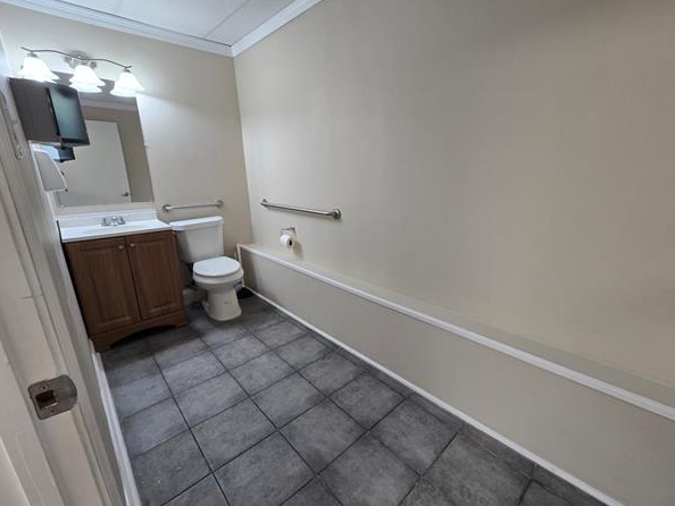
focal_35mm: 14
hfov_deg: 102.0
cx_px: 351
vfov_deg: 85.7
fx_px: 273
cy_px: 251
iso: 125
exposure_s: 1/60
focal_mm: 2.2
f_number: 2.2
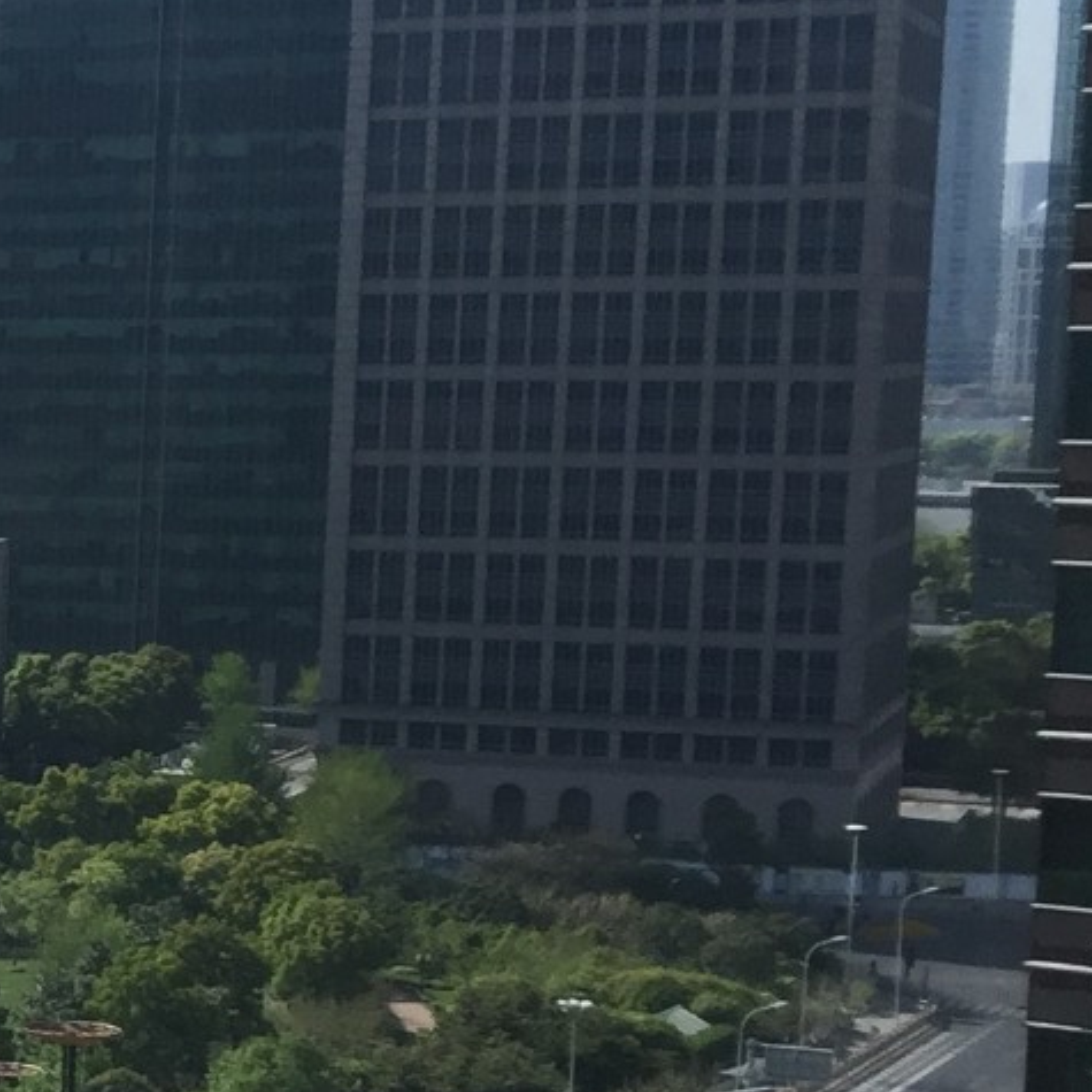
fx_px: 4104
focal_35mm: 115
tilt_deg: -6.5
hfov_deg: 12.6
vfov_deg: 15.0
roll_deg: -0.9
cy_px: 899
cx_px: -1337
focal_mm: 4.15
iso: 40
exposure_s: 1/100
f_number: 2.2
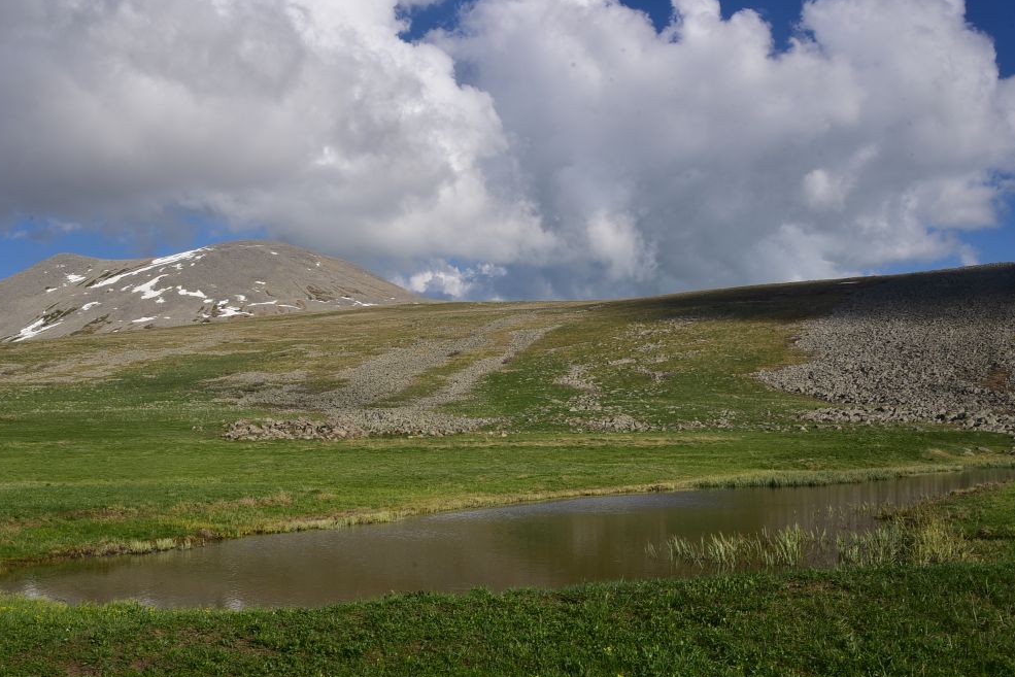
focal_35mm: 66
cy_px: 427
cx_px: 464
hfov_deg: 30.5
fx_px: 1861
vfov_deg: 20.6
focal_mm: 50
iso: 160
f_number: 18
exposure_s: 1/125
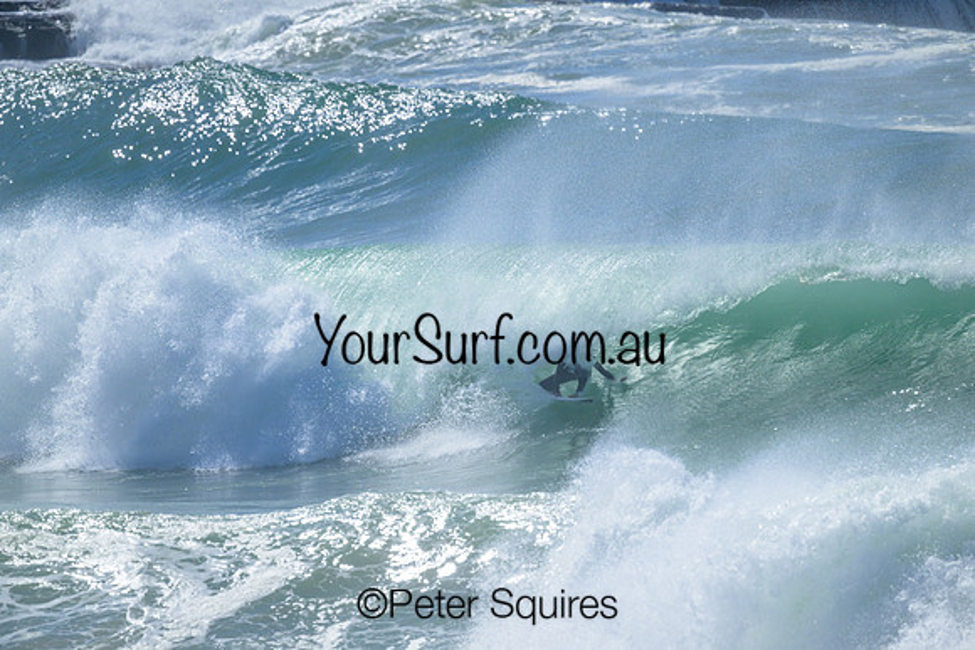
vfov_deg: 1.2
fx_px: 30339
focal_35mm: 1120
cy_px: 325
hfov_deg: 1.8
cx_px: 488
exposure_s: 1/3200
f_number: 10
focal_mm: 1120
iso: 400
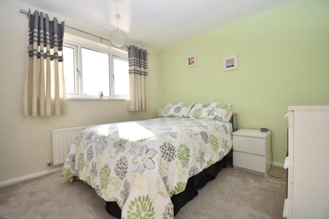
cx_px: 164
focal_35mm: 15
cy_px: 110
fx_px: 137
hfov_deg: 100.4
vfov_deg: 77.4
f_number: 5.6
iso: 100
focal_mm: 10
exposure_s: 1/125
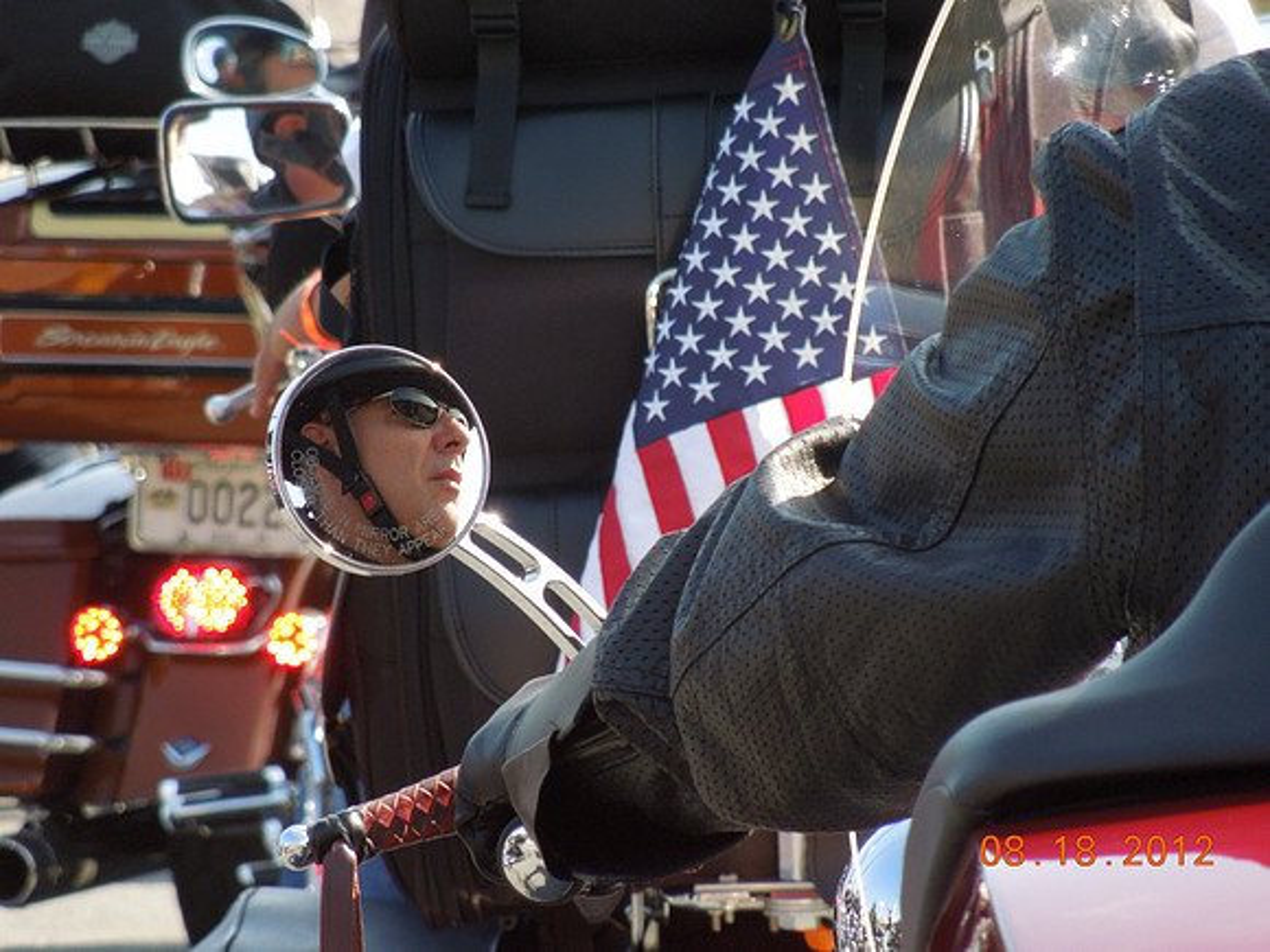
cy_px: 476
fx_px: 12841
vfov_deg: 4.2
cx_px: 635
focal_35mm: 350
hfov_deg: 5.7
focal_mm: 63
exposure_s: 1/250
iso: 320
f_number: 5.9
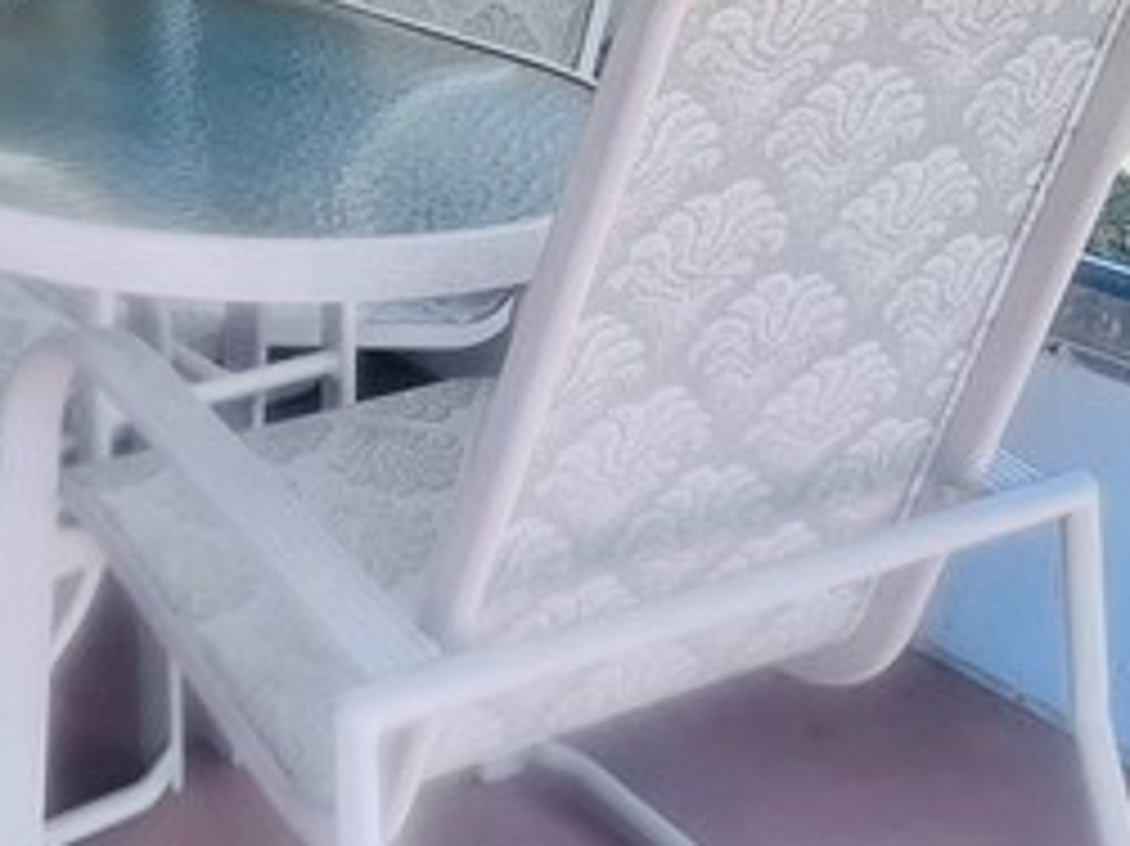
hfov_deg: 33.1
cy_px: -346
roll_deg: +1.0
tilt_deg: -2.5
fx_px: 1729
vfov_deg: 23.3
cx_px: -9
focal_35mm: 53
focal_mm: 1.57
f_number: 1.8
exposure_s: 1/156
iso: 32
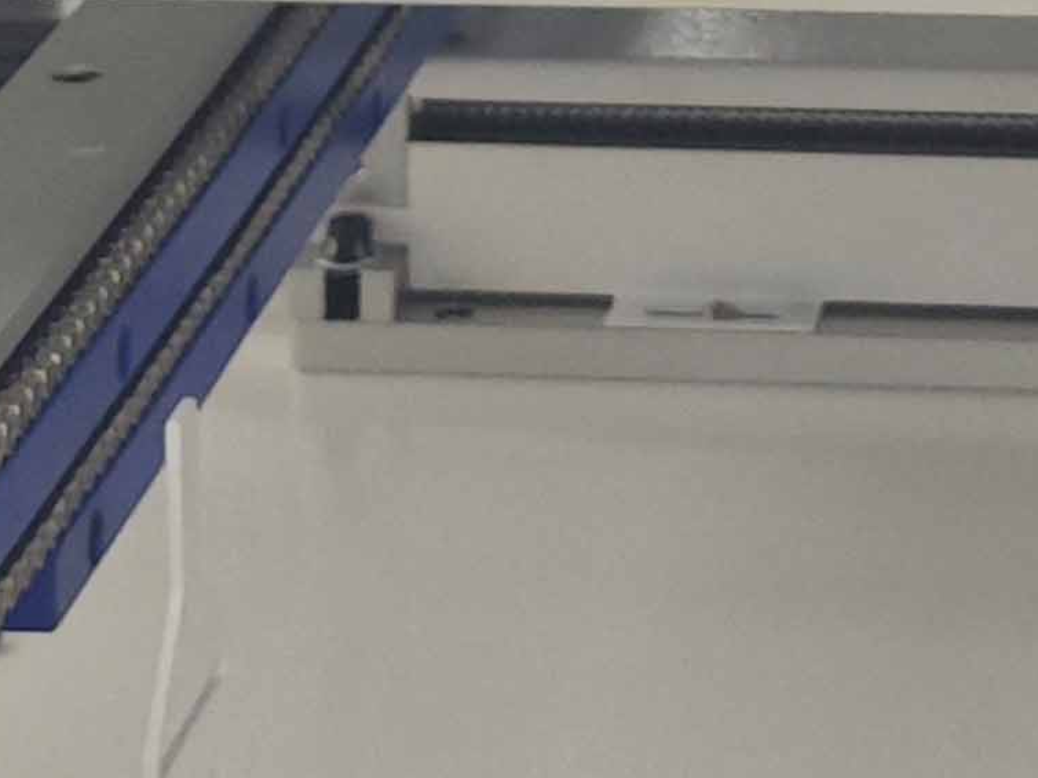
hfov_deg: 15.3
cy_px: -25
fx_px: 3747
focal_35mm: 125
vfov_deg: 11.7
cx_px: 1220
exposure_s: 1/56
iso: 400
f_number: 1.6
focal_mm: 6.55
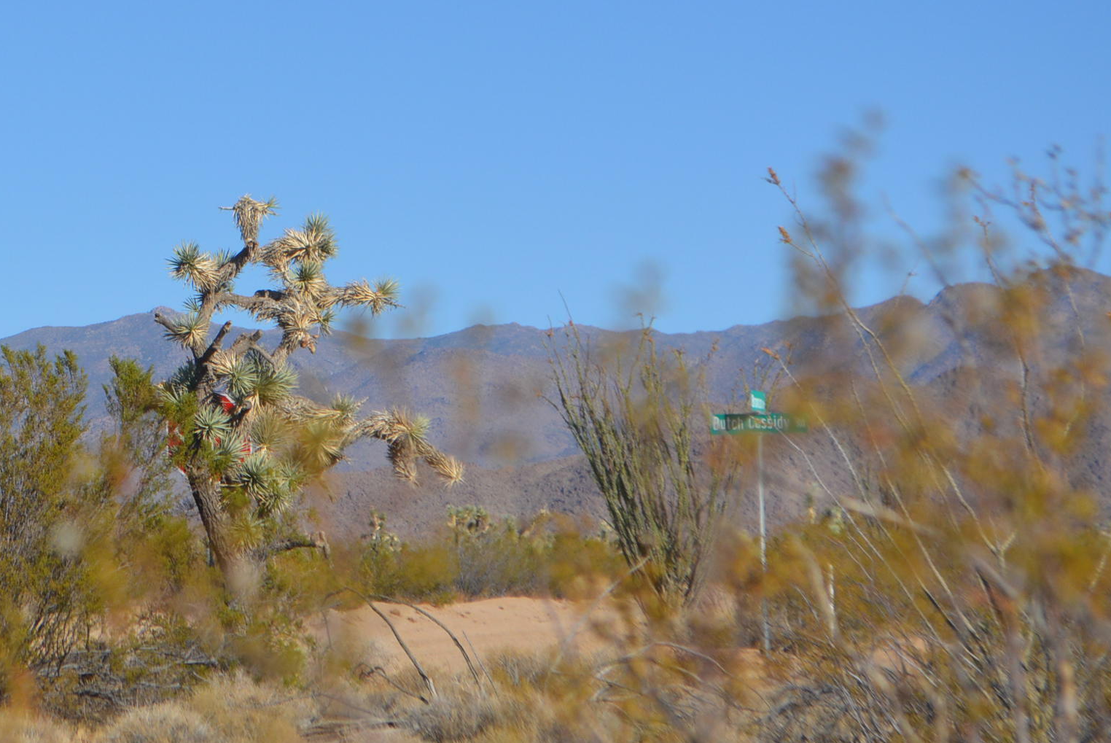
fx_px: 5003
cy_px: 244
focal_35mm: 162
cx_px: 37
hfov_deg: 12.5
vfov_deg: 8.5
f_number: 7.1
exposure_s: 1/2000
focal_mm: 55
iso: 400
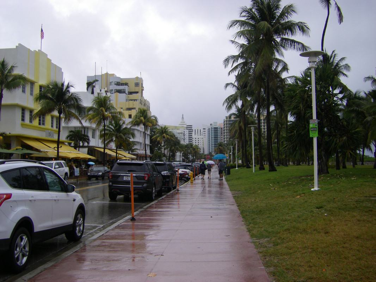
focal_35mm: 38
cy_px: 141
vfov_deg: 37.7
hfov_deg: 49.0
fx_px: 413
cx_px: 188
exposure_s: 1/250
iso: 64
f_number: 3.5
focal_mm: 6.3
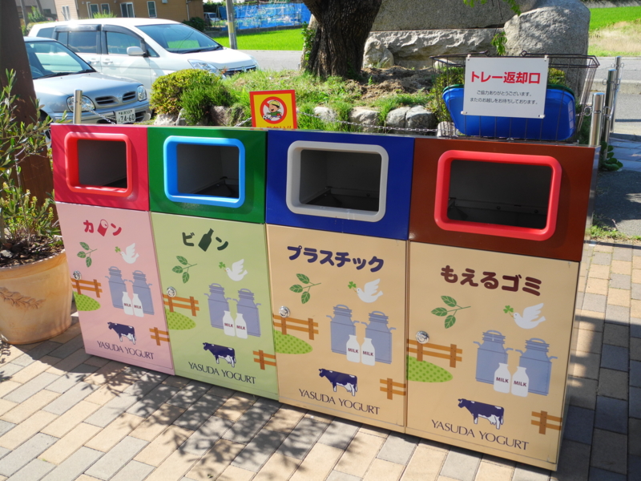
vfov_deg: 40.7
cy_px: 240
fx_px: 648
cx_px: 320
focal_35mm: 35
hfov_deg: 52.6
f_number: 3.2
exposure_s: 1/550
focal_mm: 7.4
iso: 100
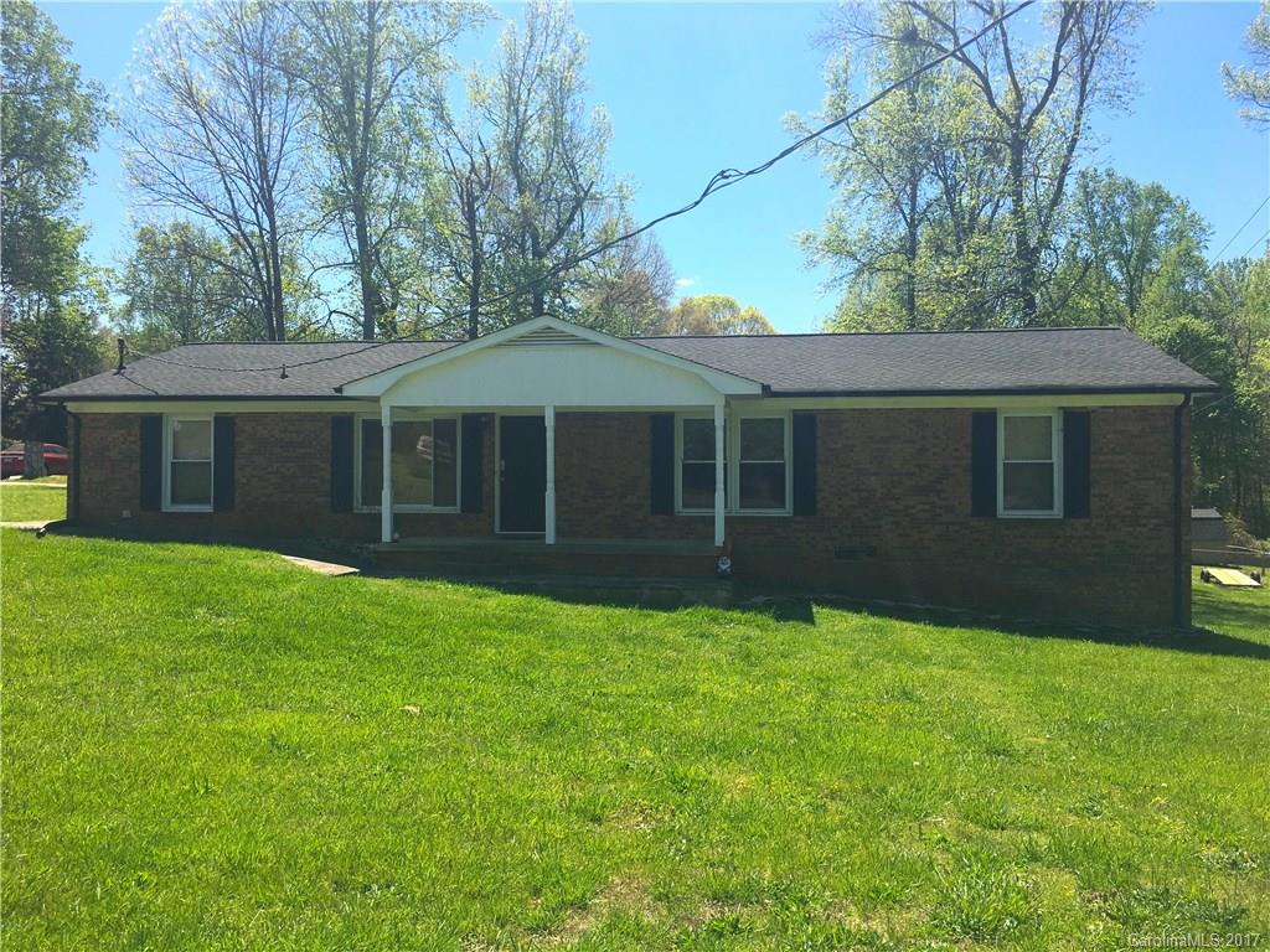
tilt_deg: +2.4
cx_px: 635
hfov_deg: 61.7
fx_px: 1064
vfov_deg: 48.2
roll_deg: -0.4
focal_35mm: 29
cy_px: 476
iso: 25
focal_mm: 4.15
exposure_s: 1/1637
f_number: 2.2
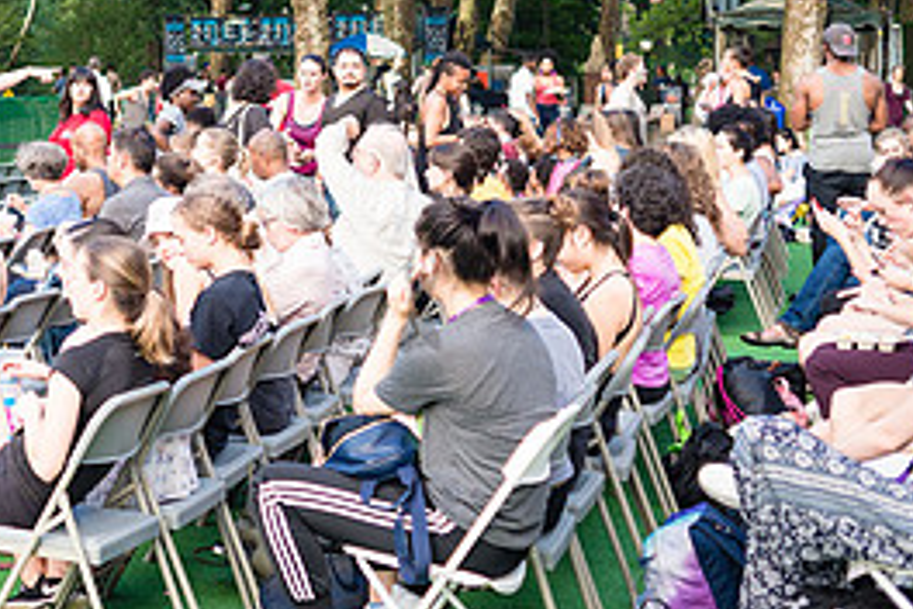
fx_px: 1953
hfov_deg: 24.9
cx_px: -28
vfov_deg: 17.6
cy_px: 123
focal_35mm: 77
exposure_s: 1/160
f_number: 3.5
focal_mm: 35
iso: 200
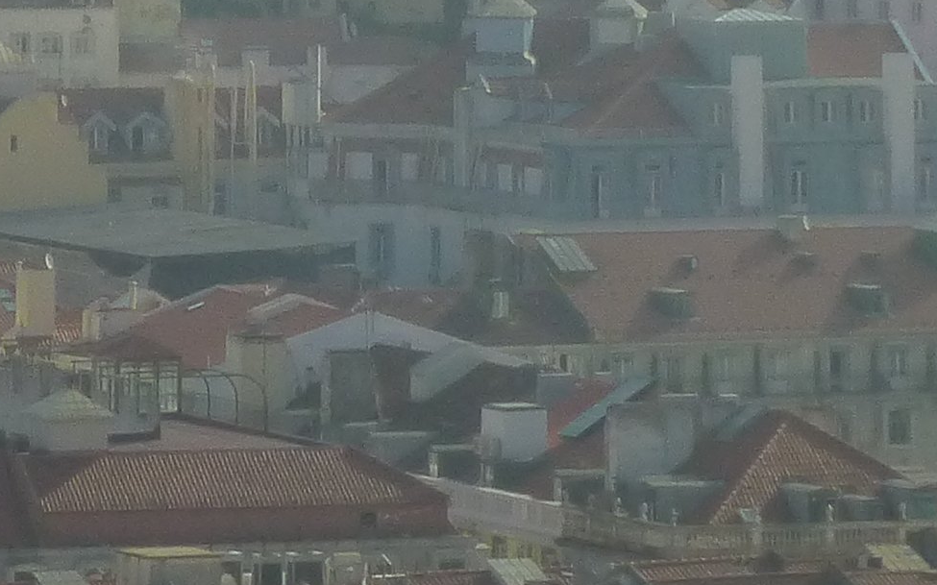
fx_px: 12230
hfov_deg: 4.4
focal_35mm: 479
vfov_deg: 2.7
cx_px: 345
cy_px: -592
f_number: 5.3
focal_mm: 18.2
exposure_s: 1/1000
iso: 160
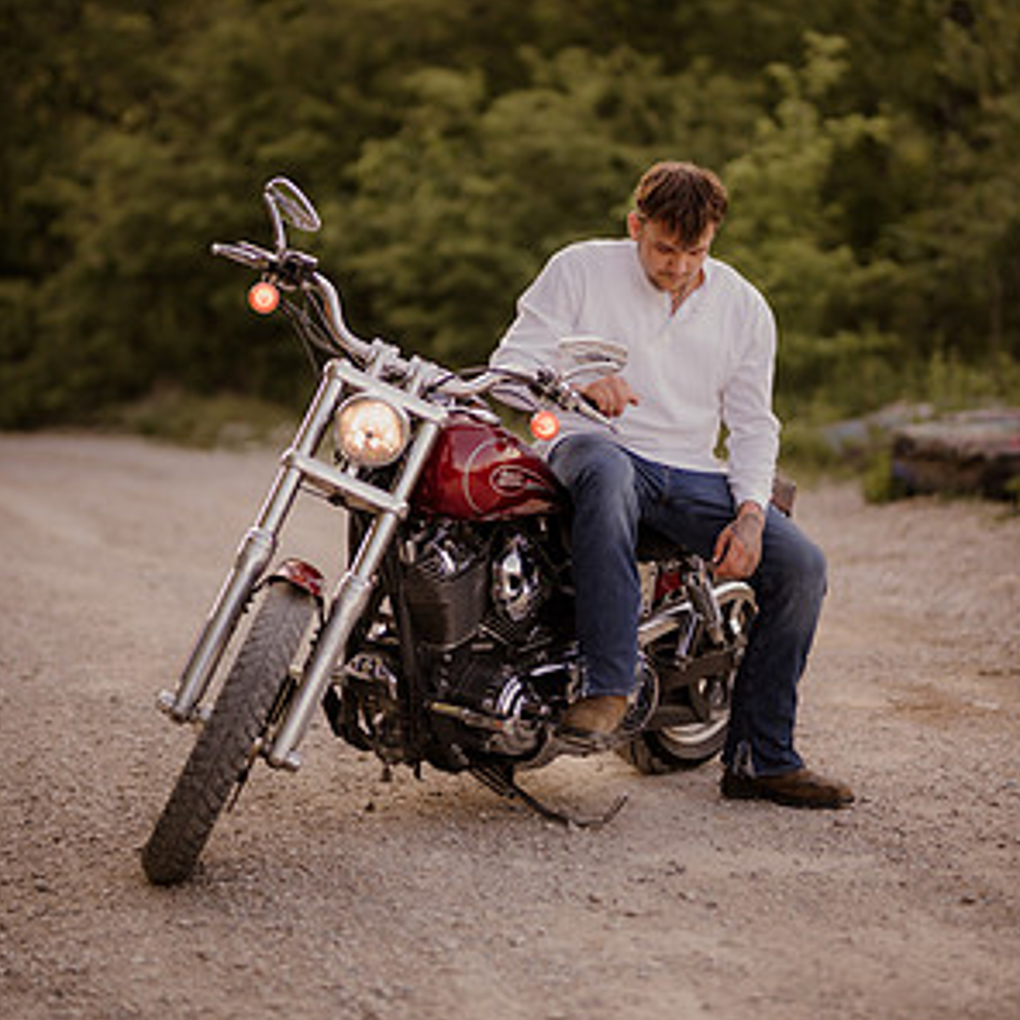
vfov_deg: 15.8
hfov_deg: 15.8
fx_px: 3667
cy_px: 438
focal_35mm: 110
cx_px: 513
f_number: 1.4
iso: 100
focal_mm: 85
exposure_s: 1/400
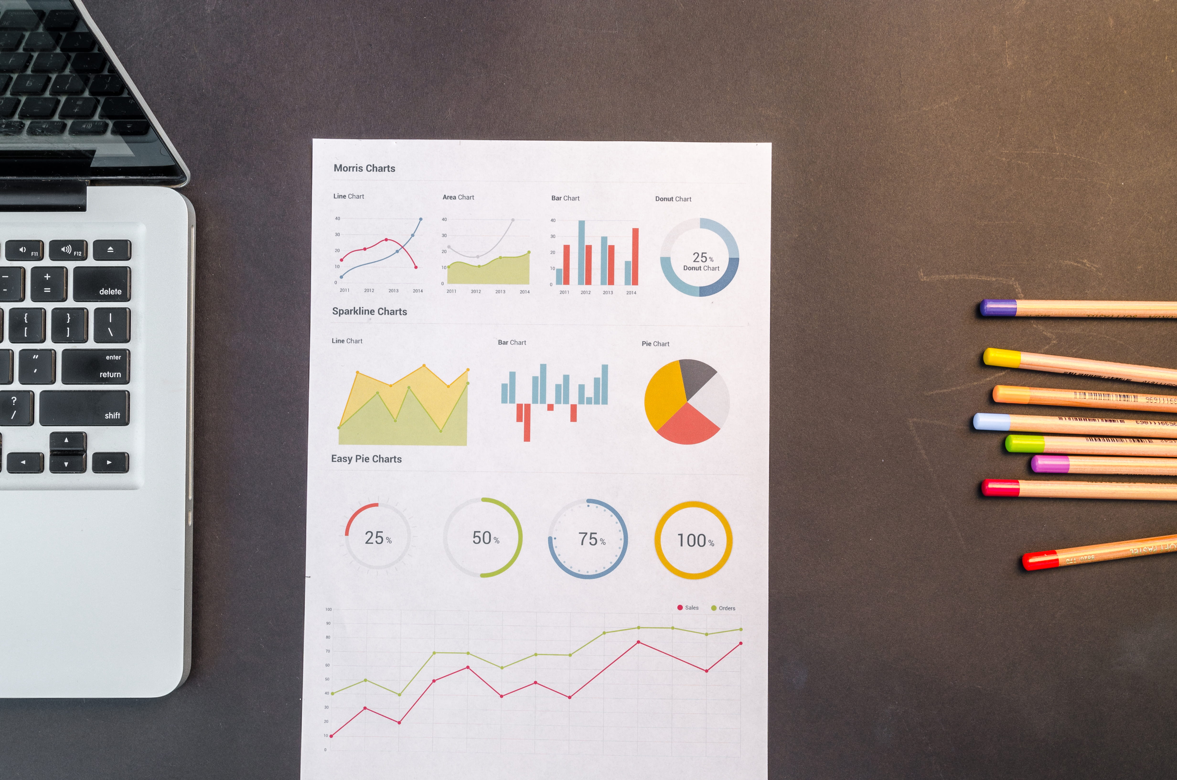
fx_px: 1175
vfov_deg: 36.7
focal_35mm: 36
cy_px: 390
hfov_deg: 53.2
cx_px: 588
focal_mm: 24
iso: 100
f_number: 10
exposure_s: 2
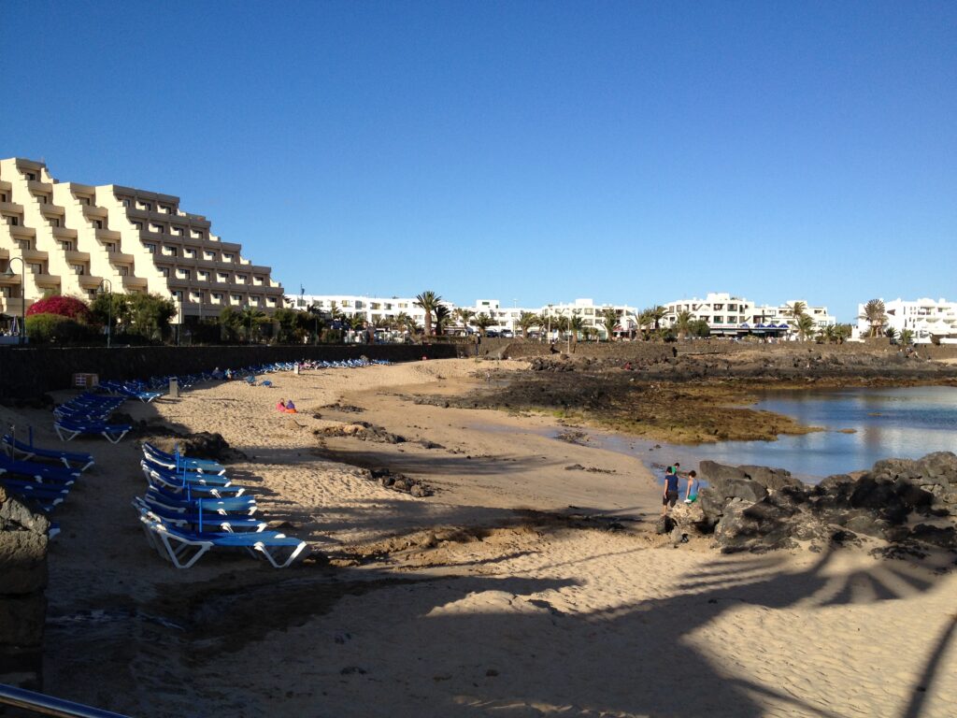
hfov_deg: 52.6
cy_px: 359
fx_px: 968
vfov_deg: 40.7
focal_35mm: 35
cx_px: 478
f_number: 2.4
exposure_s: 1/1972
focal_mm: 4.28
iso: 64
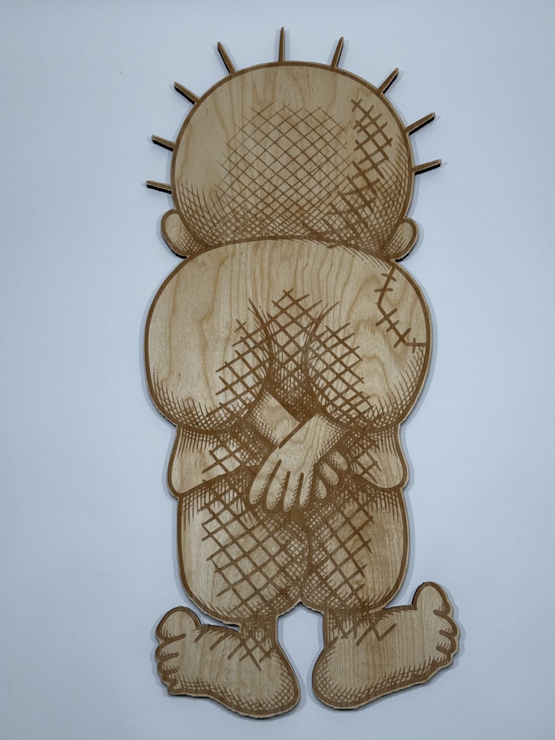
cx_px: 278
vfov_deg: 39.7
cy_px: 370
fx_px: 1026
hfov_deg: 30.3
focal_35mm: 48
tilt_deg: -77.7
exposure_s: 1/272
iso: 64
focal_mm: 6.76
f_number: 1.78
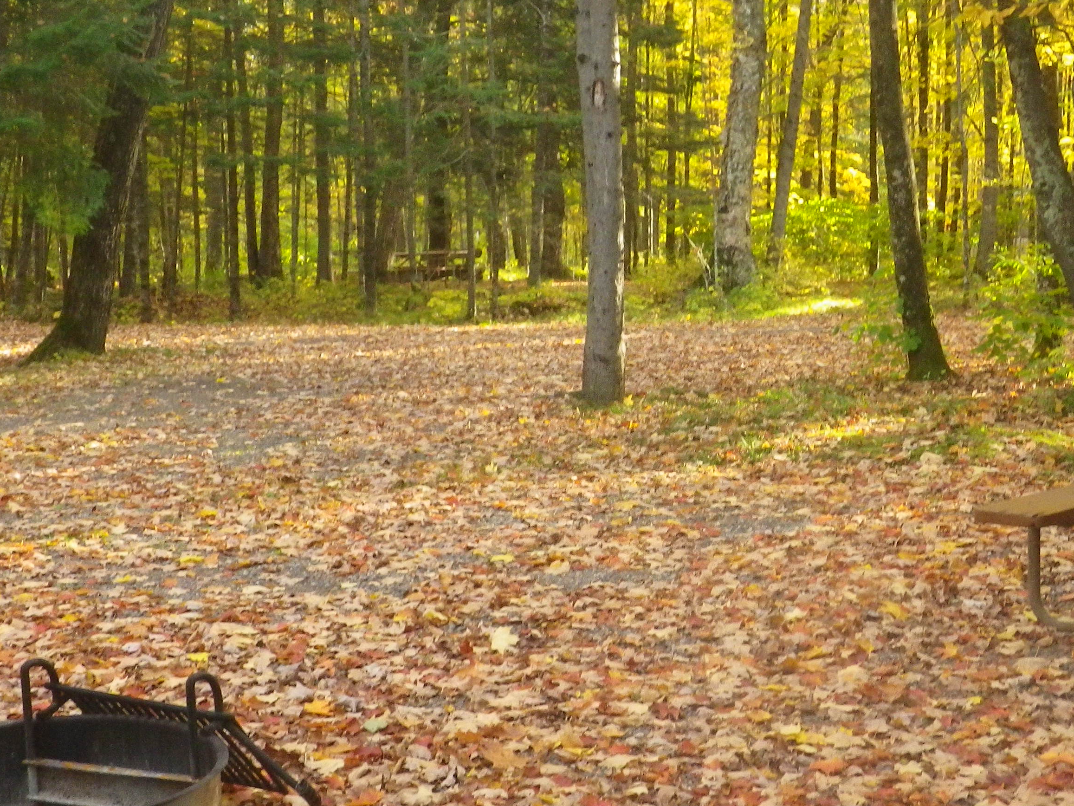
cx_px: 644
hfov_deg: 30.6
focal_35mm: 63
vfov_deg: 23.3
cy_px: 441
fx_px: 1955
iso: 250
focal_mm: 6.1
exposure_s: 1/50
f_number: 3.8
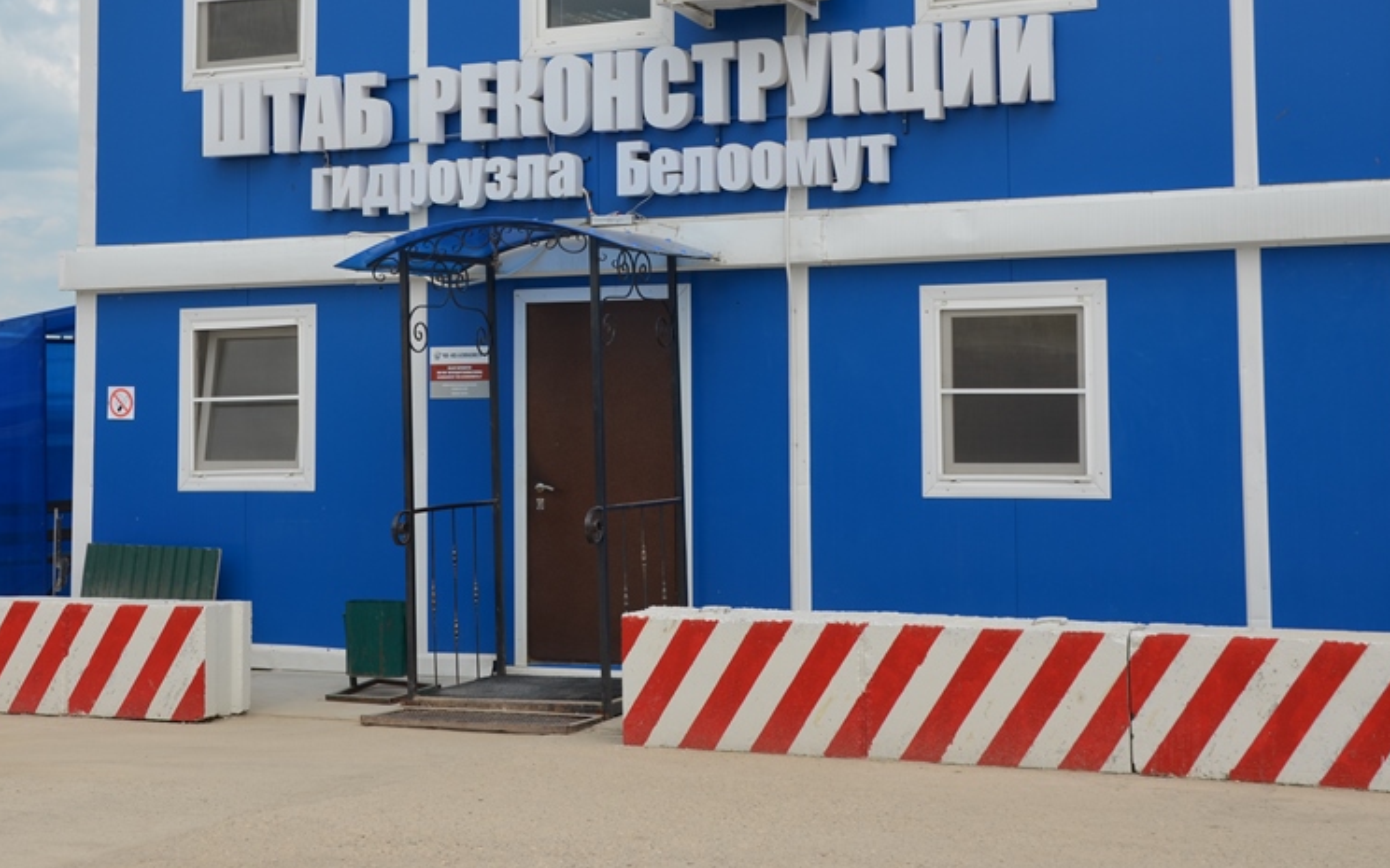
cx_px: 596
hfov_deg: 32.4
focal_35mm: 63
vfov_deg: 20.5
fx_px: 2387
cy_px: 259
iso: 100
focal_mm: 30
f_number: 9
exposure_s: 1/320
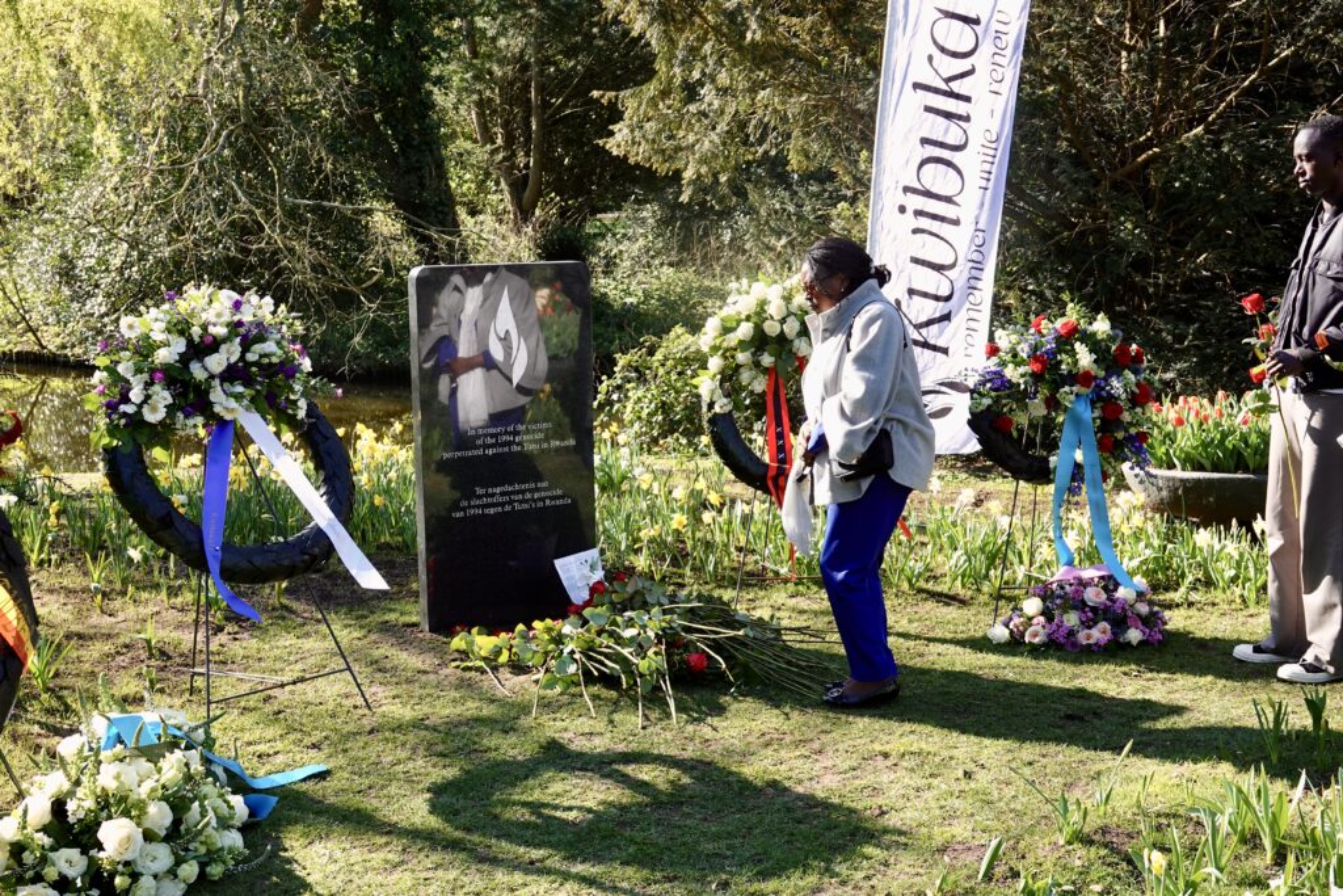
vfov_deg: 32.6
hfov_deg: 47.4
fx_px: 1530
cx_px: 672
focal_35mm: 41
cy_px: 448
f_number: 3.2
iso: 100
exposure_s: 1/200
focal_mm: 15.17
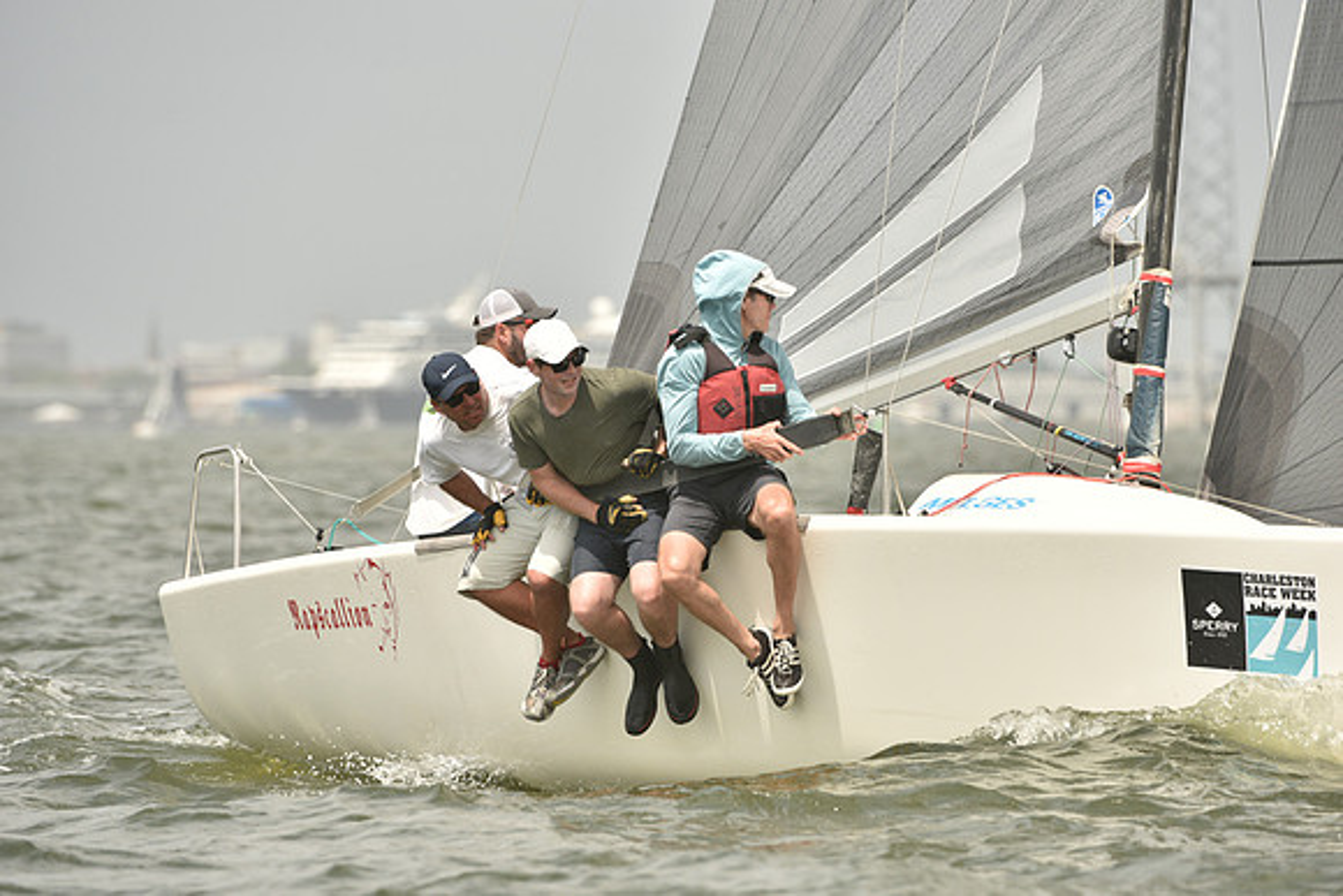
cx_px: 672
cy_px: 448
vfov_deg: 4.6
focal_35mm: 300
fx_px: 11194
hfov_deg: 6.9
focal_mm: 300
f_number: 7.1
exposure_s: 1/1250
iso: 320
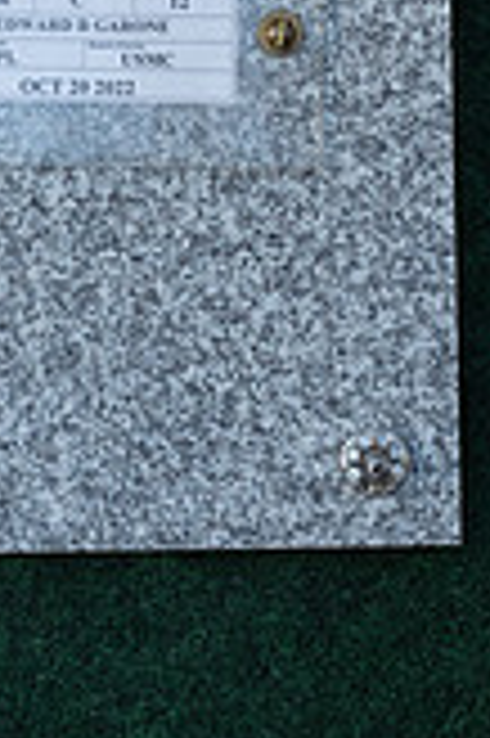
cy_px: 189
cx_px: 99
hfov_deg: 14.1
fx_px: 1964
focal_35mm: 96
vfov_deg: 21.1
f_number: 5.6
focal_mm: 23
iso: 800
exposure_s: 1/640
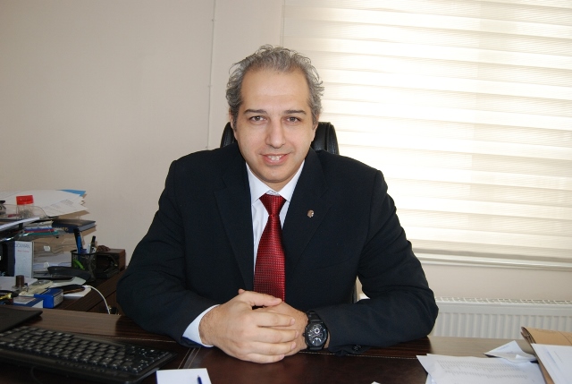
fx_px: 525
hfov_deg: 57.1
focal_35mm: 33
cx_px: 286
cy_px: 192
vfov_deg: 40.1
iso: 400
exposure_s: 1/60
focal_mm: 22
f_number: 4
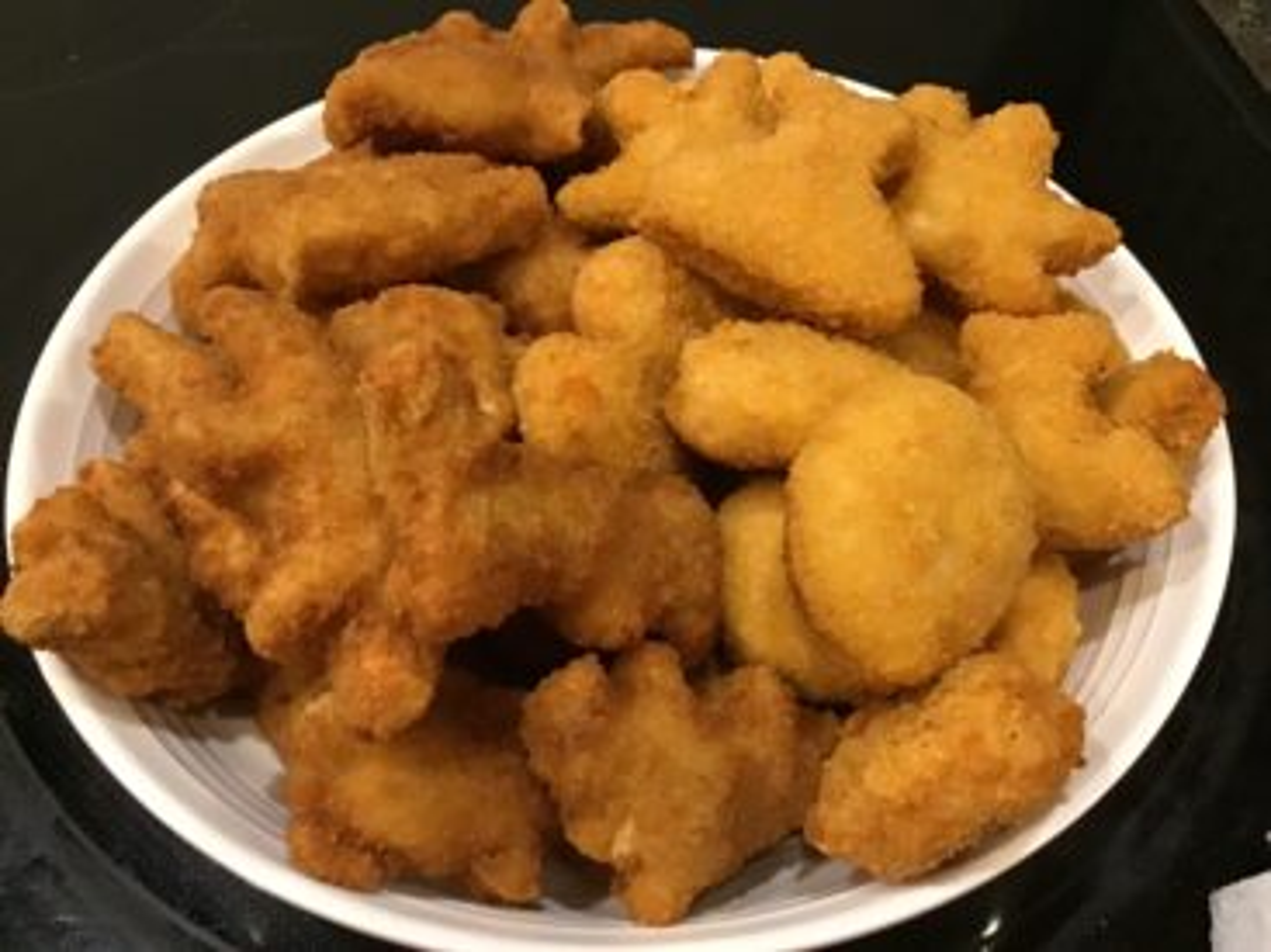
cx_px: 636
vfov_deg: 45.4
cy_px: 476
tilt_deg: -51.3
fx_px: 1138
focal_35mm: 31
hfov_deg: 58.4
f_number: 2.4
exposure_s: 1/15
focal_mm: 3.3
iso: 250
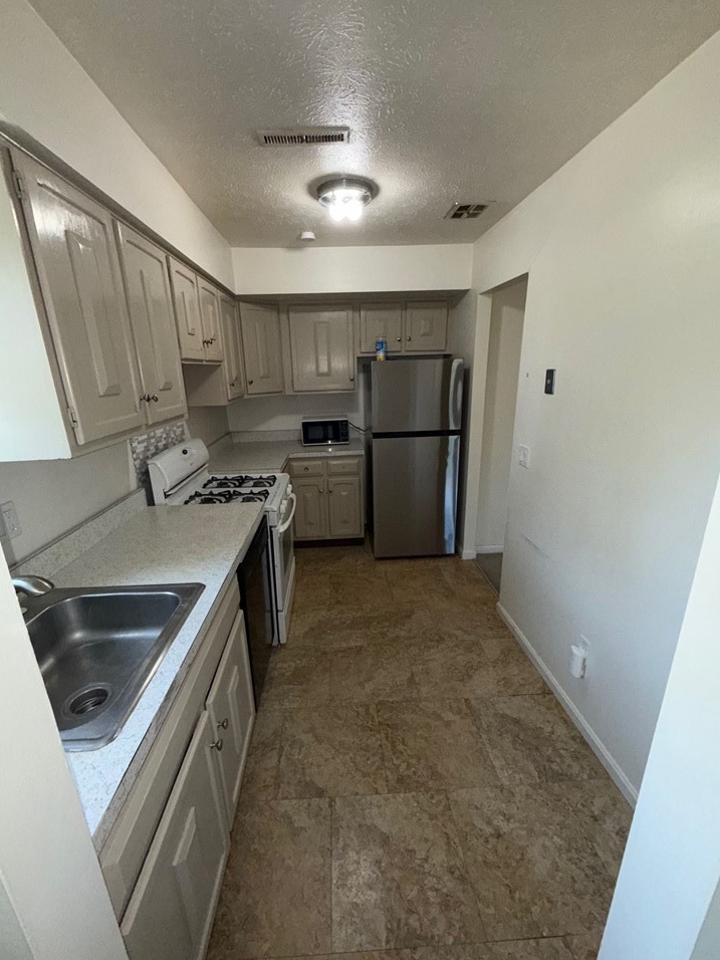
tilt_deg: -16.9
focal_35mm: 15
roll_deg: +1.7
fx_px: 416
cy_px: 496
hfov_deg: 81.7
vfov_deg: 98.1
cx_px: 349
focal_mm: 2.22
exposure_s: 1/60
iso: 160
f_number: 2.2
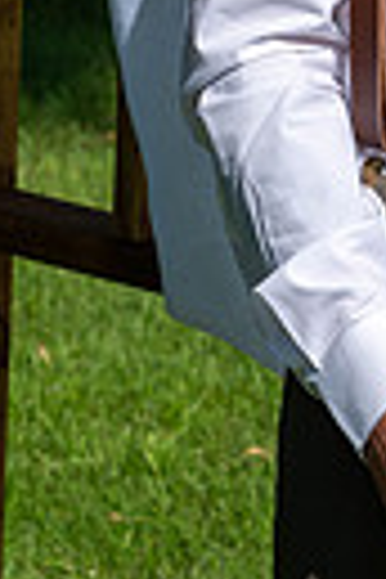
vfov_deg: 8.4
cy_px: -94
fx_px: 3924
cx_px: 536
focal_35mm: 244
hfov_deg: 5.6
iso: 100
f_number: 9
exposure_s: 1/500
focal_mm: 70
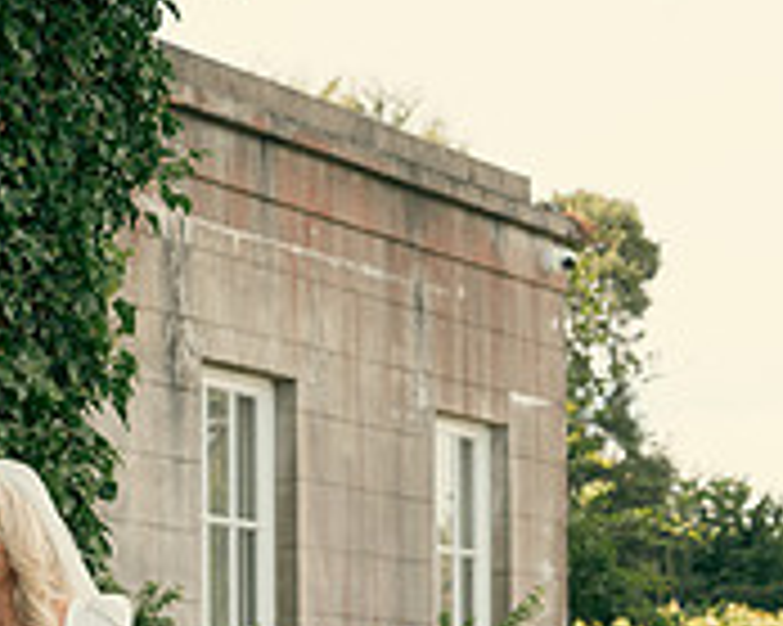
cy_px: 804
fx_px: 4354
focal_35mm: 188
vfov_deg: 8.1
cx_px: -58
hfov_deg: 10.2
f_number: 3.5
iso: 125
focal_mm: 60
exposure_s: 1/320
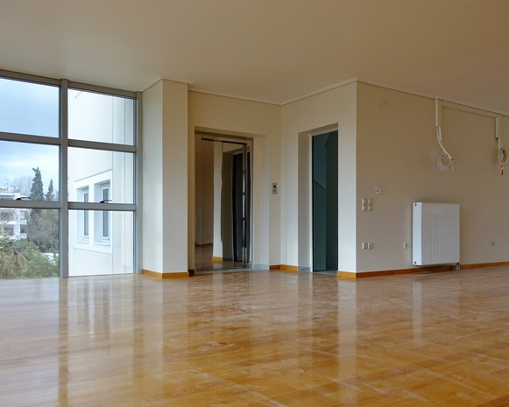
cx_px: 274
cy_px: 231
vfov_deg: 47.0
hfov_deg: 57.1
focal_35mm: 31
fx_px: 467
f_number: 1.8
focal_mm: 8.8
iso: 125
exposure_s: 1/30
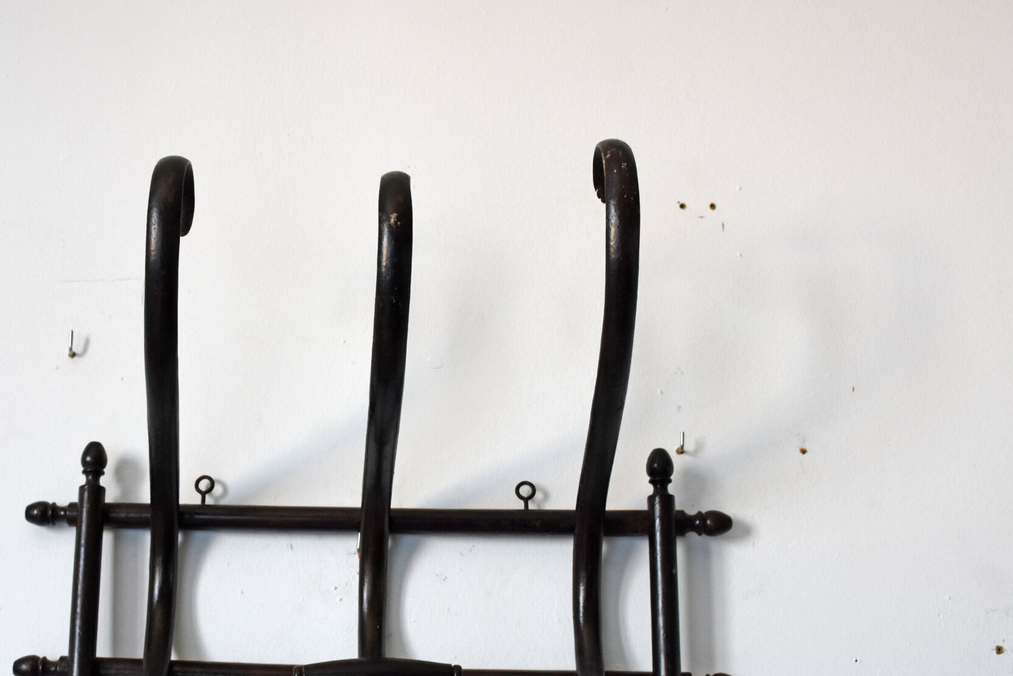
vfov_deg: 26.4
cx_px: 361
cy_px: 439
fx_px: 1435
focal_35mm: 51
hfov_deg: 38.5
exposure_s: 1/125
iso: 800
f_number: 5.6
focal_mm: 22
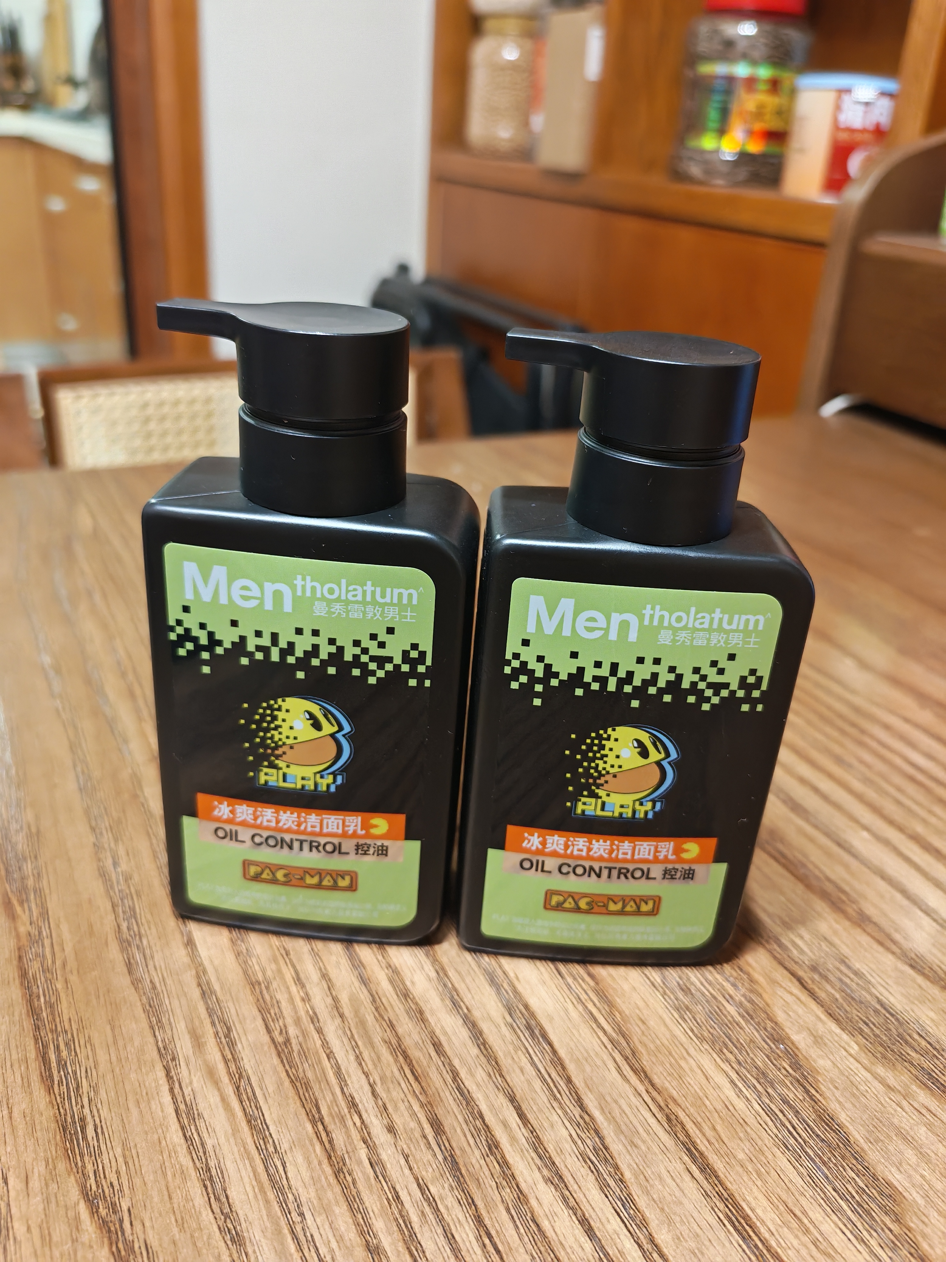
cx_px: 473
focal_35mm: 27
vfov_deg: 65.3
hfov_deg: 51.4
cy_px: 631
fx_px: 984
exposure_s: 1/33
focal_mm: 6.12
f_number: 1.9
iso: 2500
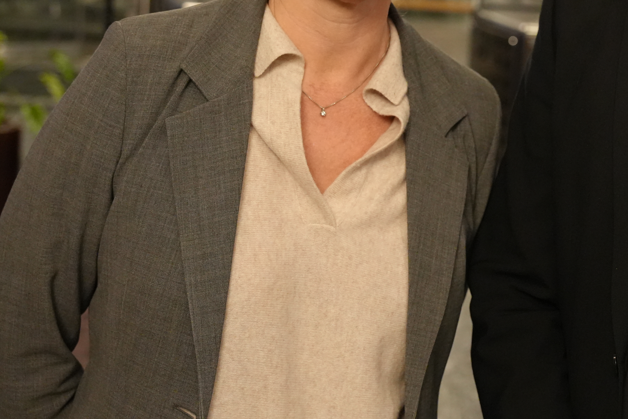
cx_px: 513
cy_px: 26
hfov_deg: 23.6
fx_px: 1478
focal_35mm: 85
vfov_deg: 15.9
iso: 5000
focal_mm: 43.9
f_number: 4
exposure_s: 1/160
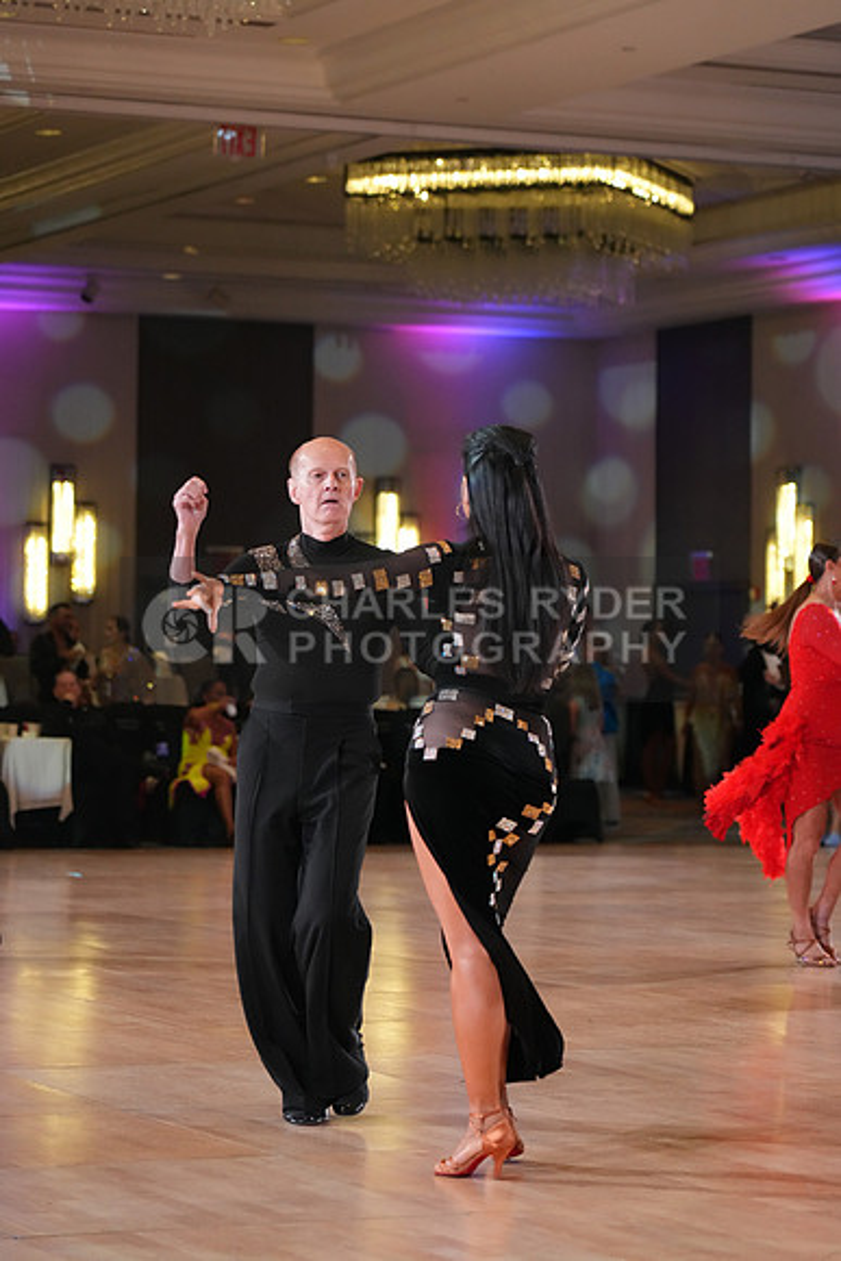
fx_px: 3677
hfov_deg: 13.0
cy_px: 630
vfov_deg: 19.5
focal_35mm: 105
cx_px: 420
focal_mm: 105
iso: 4000
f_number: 4
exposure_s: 1/500
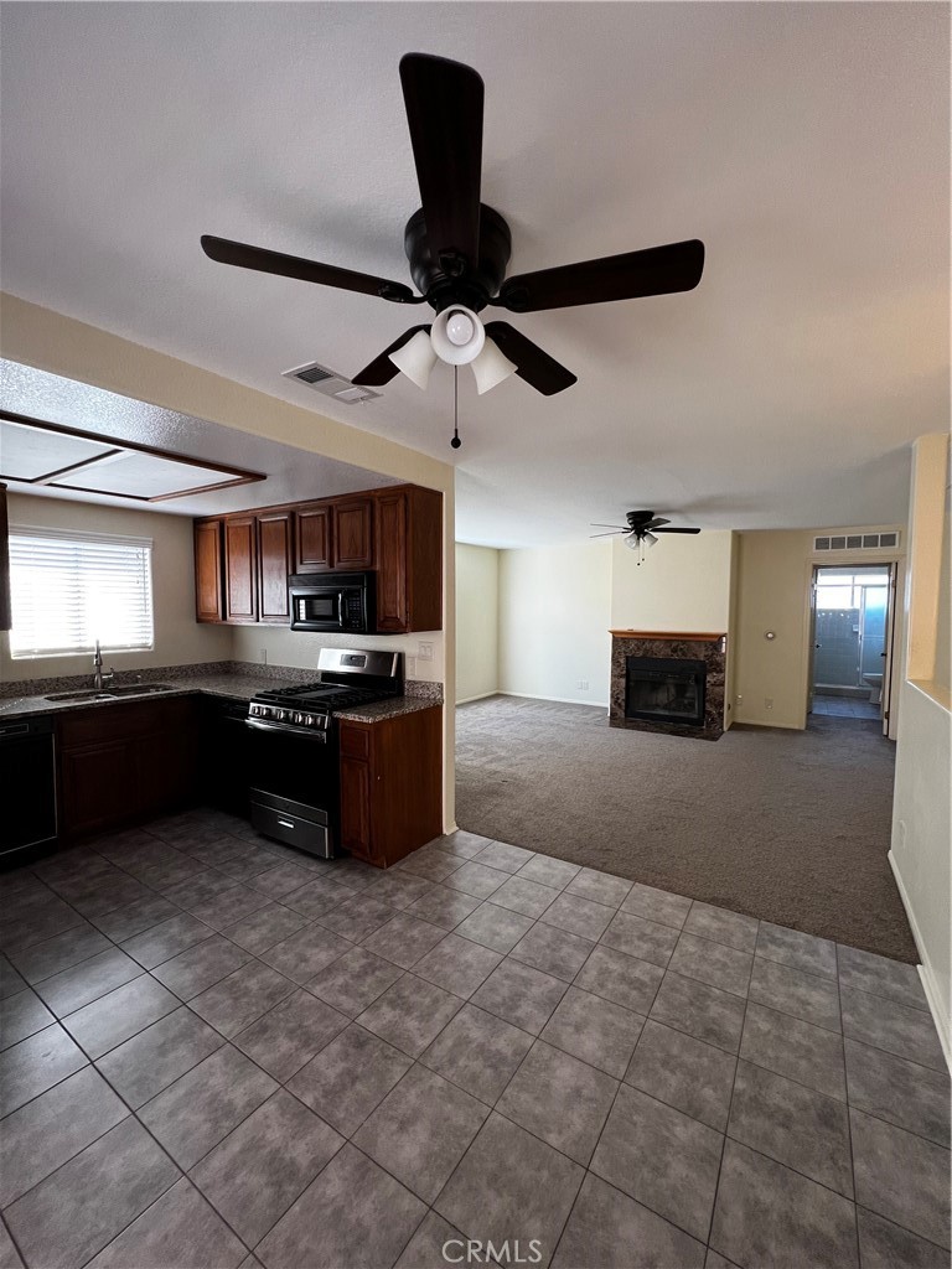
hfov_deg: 89.9
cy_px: 634
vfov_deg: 106.2
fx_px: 477
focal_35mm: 13
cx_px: 476
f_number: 1.8
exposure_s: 1/120
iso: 80
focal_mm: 1.57
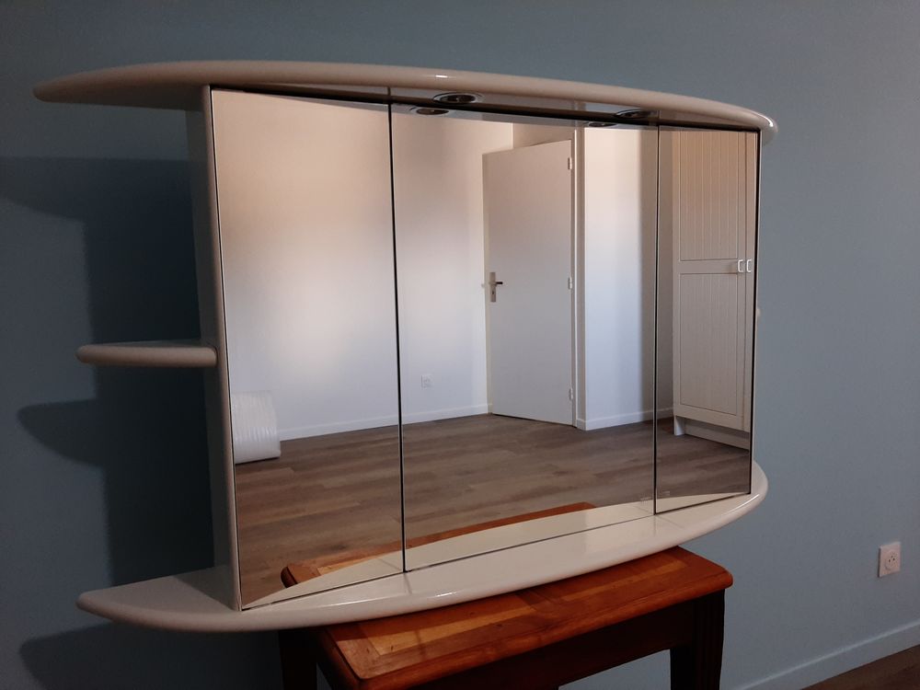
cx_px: 460
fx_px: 691
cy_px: 345
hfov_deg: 67.3
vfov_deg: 53.1
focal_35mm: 26
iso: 100
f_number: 1.7
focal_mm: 3.93
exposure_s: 1/50
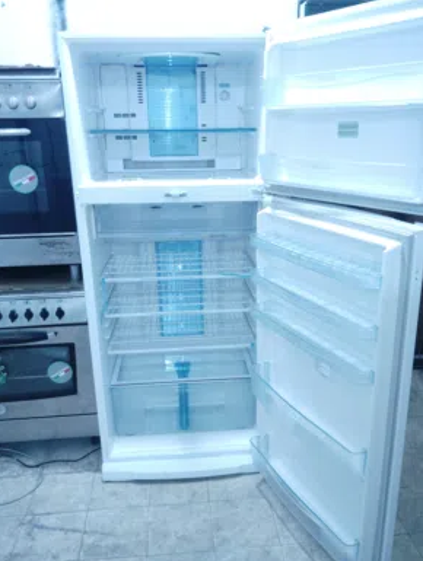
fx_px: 487
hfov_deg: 46.9
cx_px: 216
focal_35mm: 30
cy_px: 289
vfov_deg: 59.9
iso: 350
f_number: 1.8
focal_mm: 4.25
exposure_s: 1/30
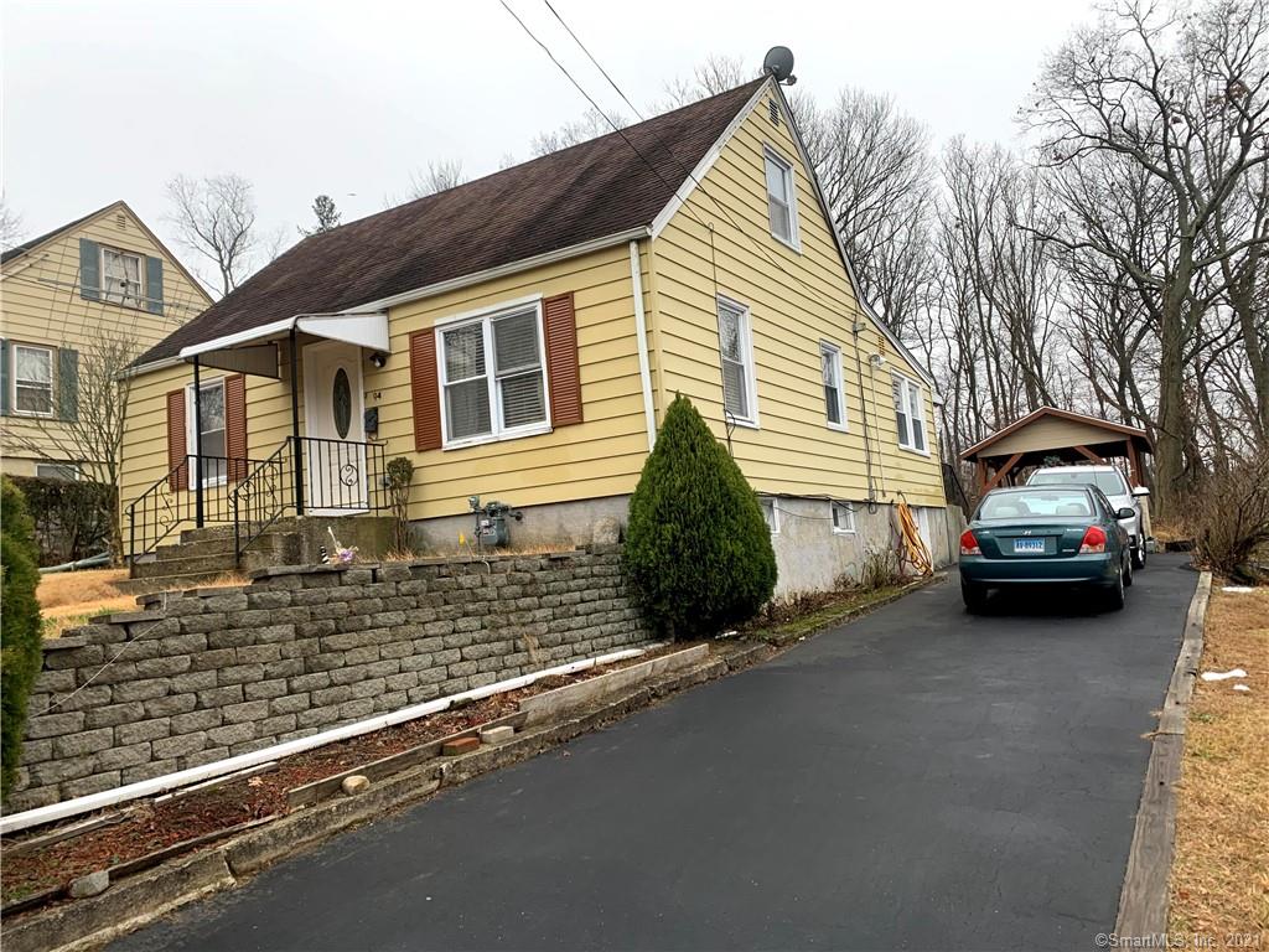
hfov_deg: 67.3
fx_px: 953
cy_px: 476
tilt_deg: +8.1
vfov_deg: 53.1
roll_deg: +3.3
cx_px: 634
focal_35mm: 26
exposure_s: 1/122
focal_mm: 4.25
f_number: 1.8
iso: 25
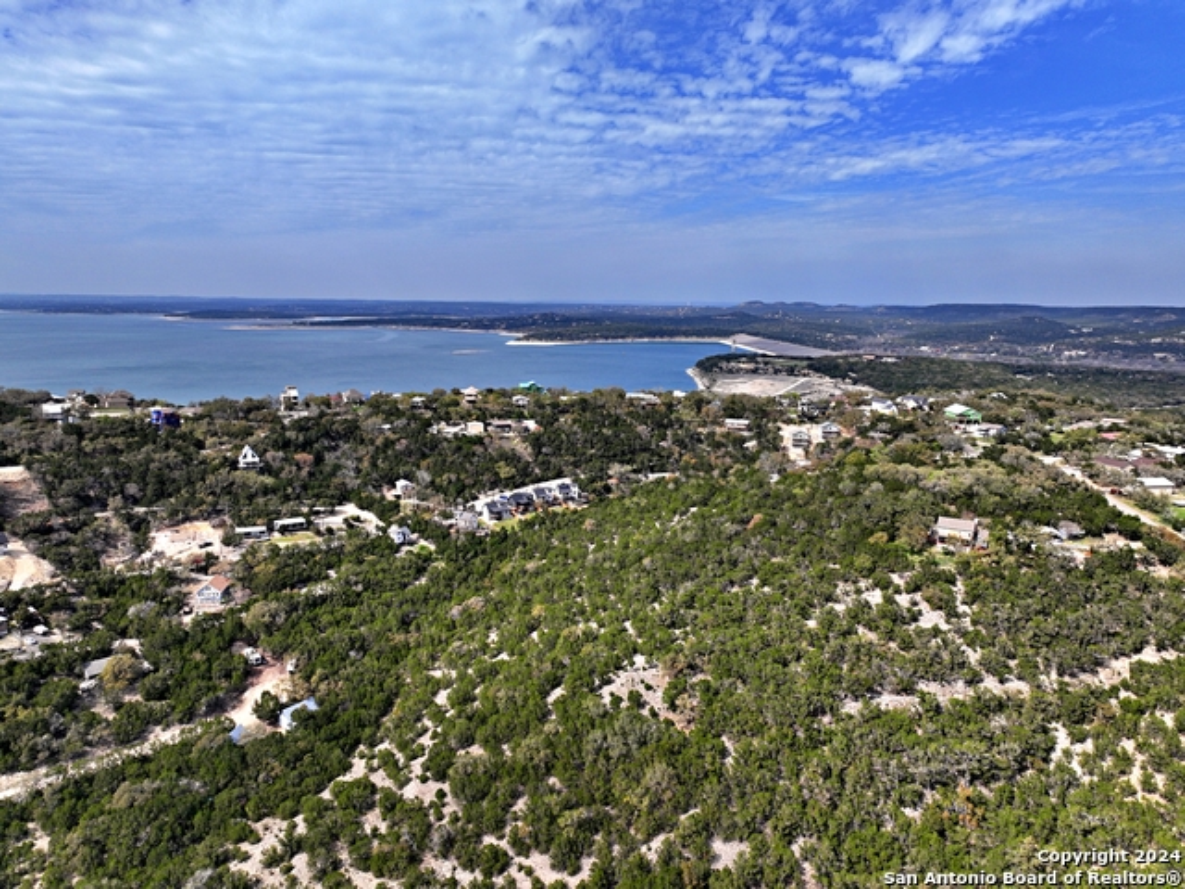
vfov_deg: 56.8
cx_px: 592
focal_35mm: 24
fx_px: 822
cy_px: 444
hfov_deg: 71.6
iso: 110
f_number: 2.8
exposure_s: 1/2000
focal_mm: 12.29
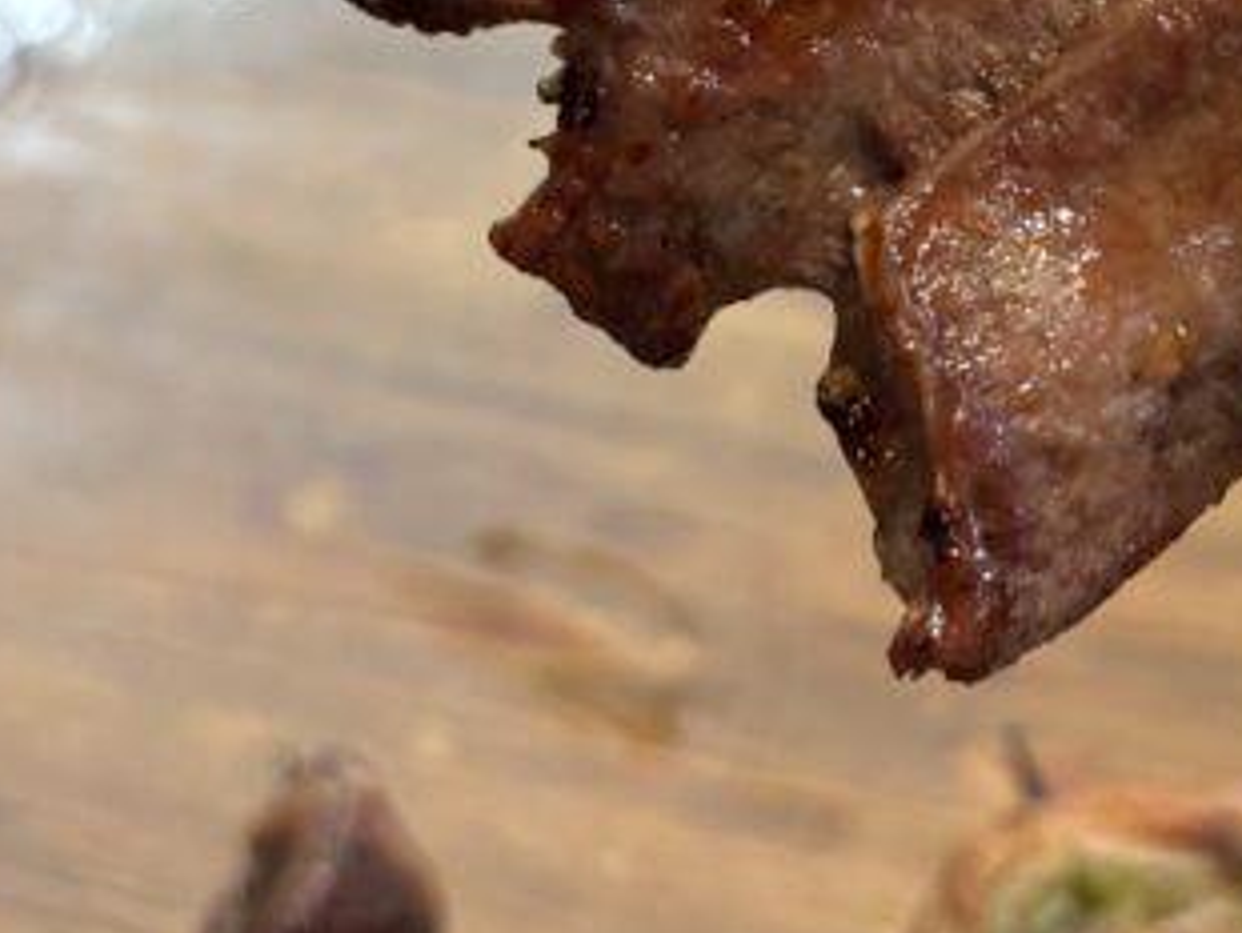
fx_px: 2406
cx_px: 913
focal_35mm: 67
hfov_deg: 28.6
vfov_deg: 21.1
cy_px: -24
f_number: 1.6
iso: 320
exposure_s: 1/50
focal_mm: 5.96
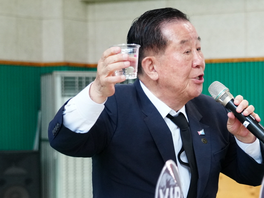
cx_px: 207
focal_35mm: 139
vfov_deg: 10.6
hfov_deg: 14.1
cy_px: 163
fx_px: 1061
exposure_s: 1/250
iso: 2500
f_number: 4
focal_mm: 52
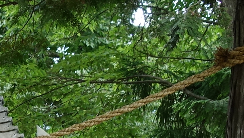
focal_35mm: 162
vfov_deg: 7.2
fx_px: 1048
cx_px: -209
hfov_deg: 12.1
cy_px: 276
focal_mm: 8.8
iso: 125
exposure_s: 1/80
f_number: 3.5
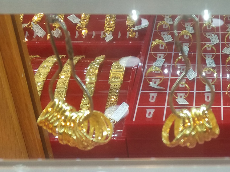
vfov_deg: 19.5
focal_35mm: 75
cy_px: 122
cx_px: 231
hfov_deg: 24.8
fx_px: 498
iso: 64
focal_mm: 3.7
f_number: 1.9
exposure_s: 1/206
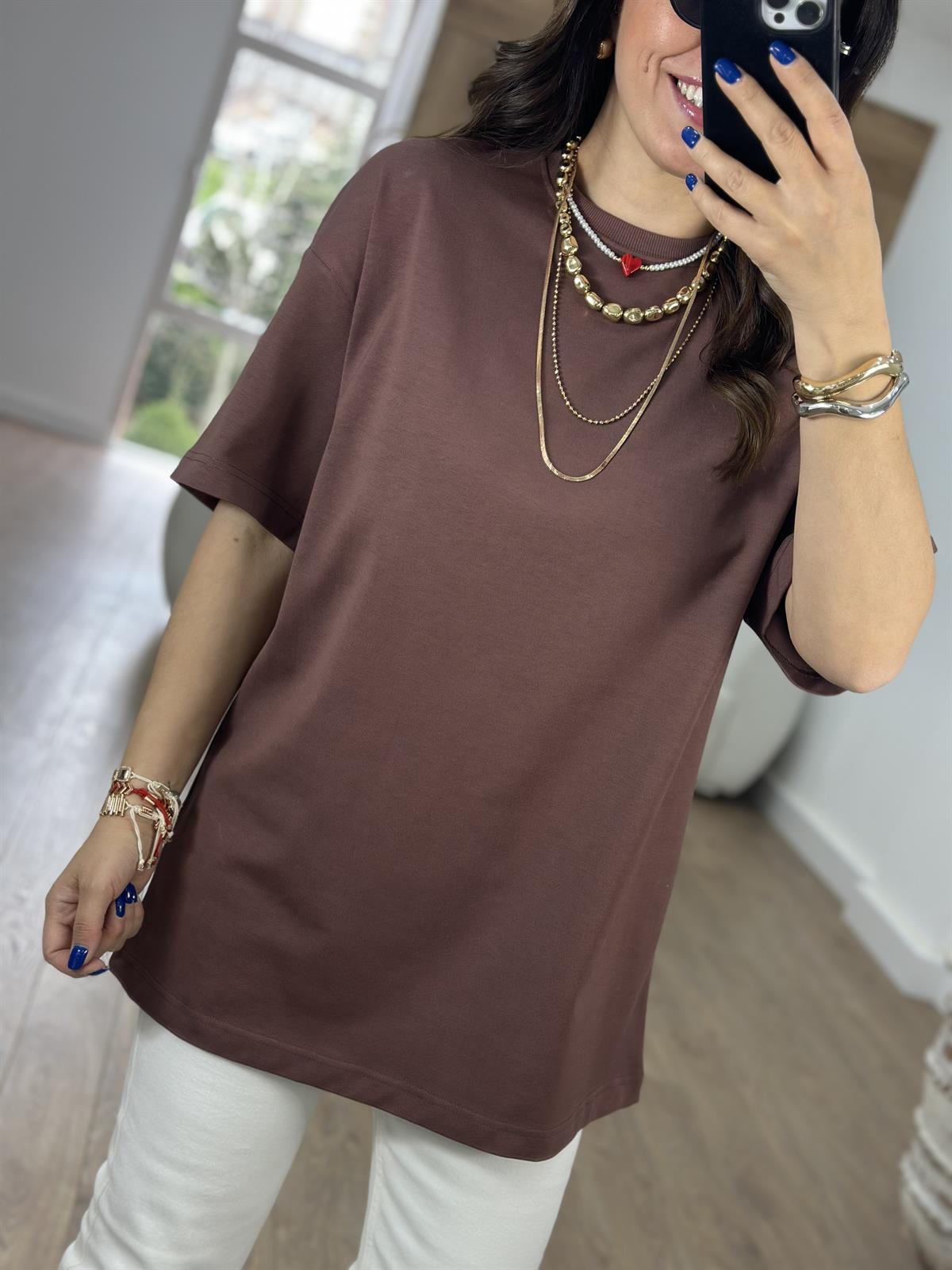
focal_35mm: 48
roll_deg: -18.1
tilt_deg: -32.4
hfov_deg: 30.3
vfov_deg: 39.7
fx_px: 1760
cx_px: 476
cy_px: 635
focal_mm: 6.86
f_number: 1.78
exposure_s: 1/100
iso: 80
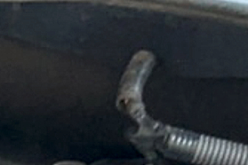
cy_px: 449
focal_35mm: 179
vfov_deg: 7.1
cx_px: -452
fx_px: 1233
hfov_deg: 9.5
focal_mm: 3
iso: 80
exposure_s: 1/60
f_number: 1.8
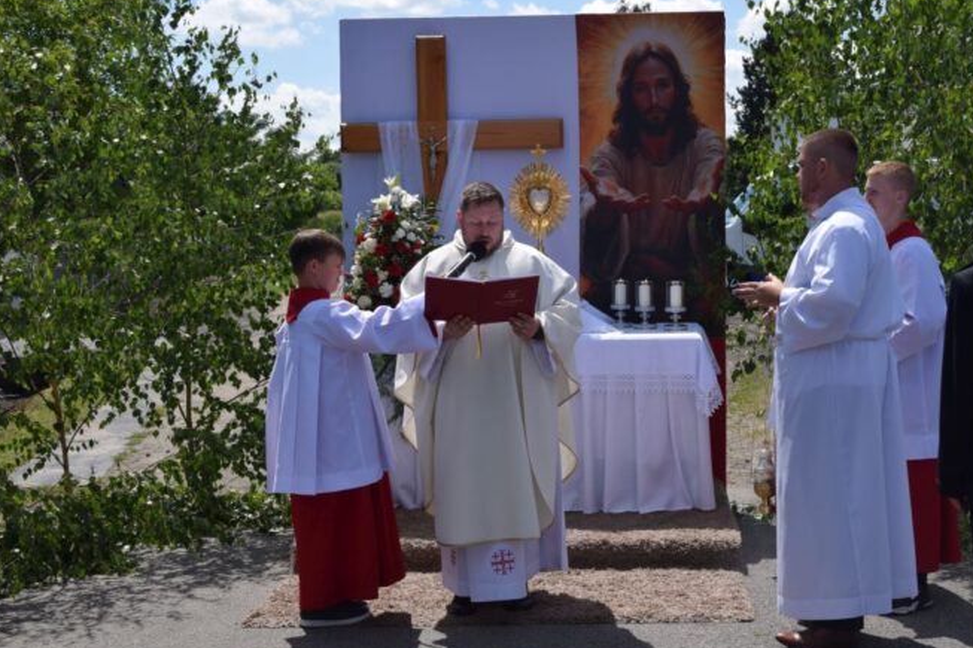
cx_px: 539
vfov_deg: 22.6
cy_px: 335
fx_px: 1621
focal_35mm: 60
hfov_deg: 33.4
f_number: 10
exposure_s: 1/400
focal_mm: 34
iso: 200
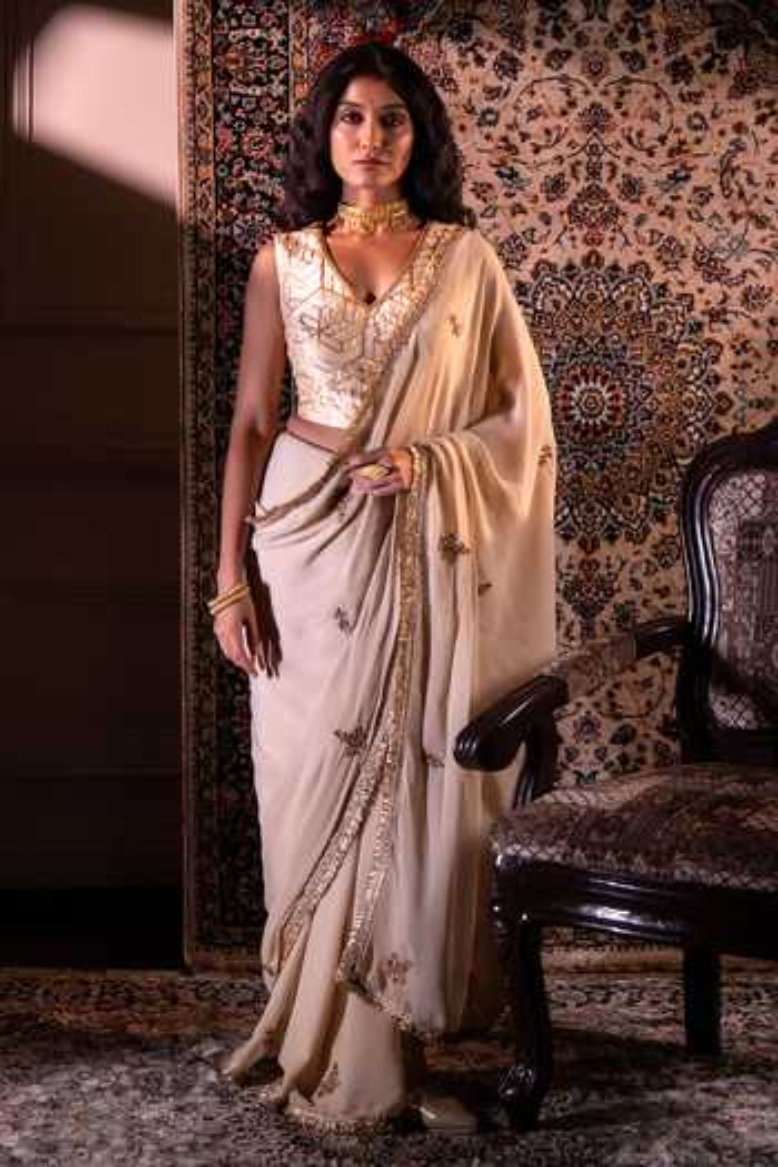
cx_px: 389
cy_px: 584
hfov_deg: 23.4
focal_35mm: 58
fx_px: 1880
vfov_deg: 34.5
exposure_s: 1/250
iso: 1250
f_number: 2.8
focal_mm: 58
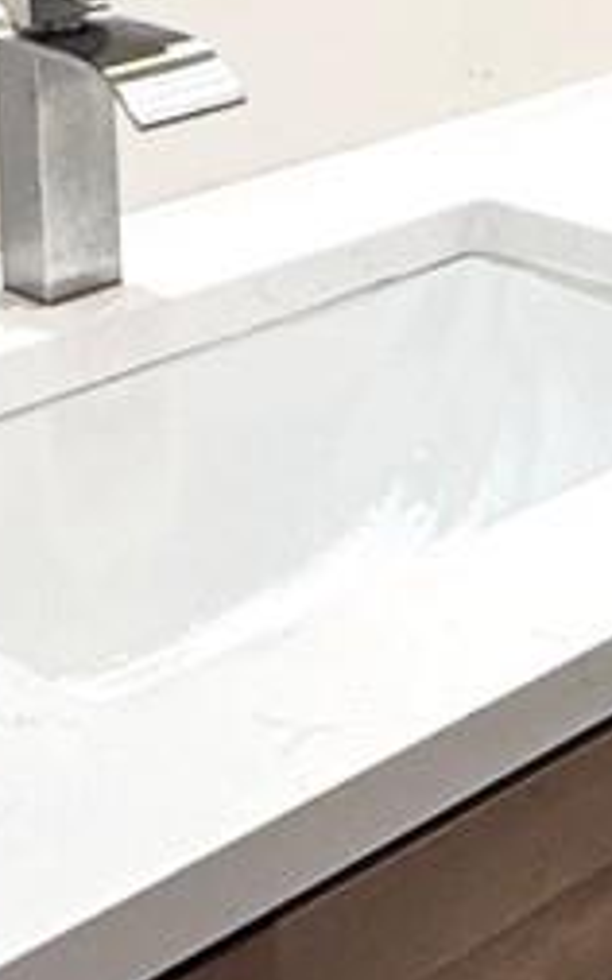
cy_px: -310
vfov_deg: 20.2
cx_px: 995
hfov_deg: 12.9
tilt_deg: -4.3
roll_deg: -0.2
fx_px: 2510
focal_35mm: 94
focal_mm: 2.22
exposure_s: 1/120
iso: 200
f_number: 2.2
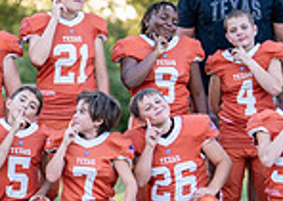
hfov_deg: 9.7
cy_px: 119
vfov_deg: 7.0
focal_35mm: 206
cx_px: 31
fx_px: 1652
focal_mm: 50
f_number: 1.2
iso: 100
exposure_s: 1/800
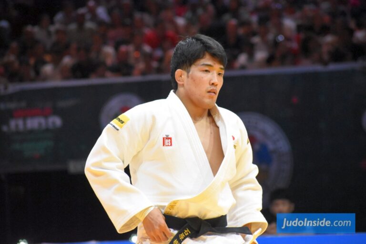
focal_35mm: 262
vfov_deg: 5.2
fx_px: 2669
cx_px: 183
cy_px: 122
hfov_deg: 7.8
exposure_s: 1/640
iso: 6400
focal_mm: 175
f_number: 7.1
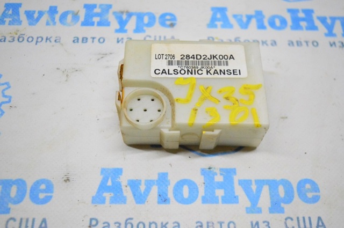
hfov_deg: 49.6
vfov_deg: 34.1
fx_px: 372
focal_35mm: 39
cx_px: 172
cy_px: 114
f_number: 4
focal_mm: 26
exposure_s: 1/1000
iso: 6400
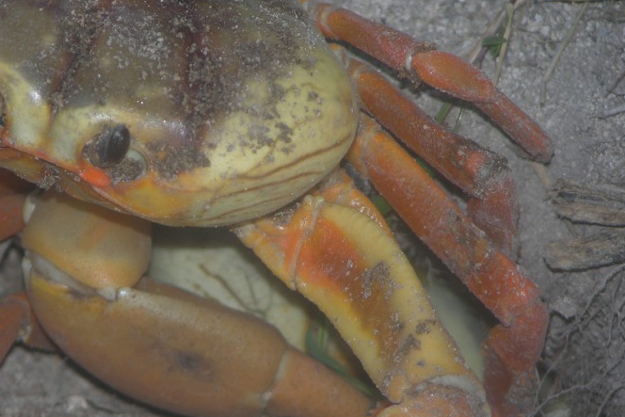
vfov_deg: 3.1
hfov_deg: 4.6
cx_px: 168
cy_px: 265
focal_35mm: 449
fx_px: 7796
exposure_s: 1/253
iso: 50
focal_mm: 71.2
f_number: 4.2
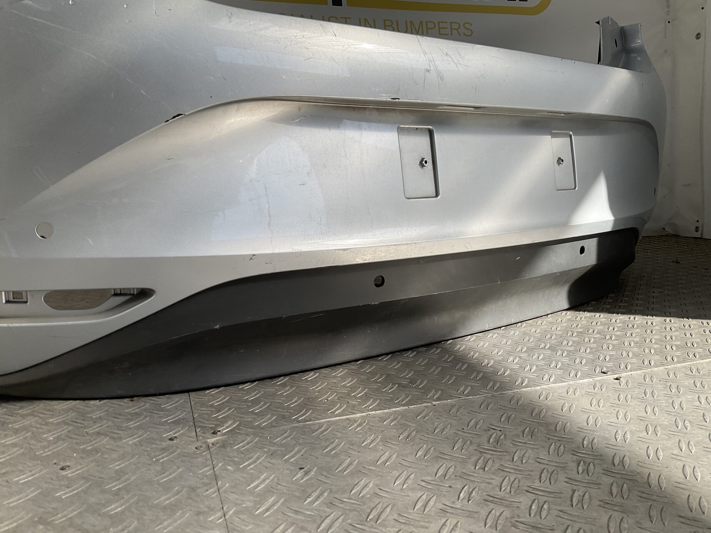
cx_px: 356
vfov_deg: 48.2
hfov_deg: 61.7
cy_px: 266
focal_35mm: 29
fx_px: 596
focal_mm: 3
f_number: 1.8
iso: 16
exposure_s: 1/1279
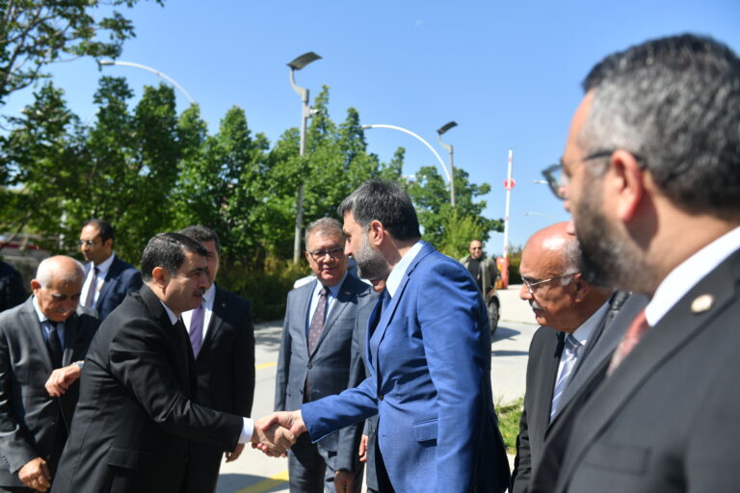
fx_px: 781
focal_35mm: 38
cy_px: 246
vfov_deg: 35.1
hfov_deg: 50.7
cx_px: 370
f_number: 4
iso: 80
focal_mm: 38
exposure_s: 1/1250
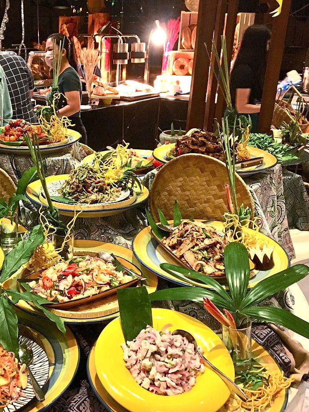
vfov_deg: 47.9
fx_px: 464
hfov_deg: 36.1
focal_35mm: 39
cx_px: 83
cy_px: 205
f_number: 2.2
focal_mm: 4.15
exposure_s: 1/33
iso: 250
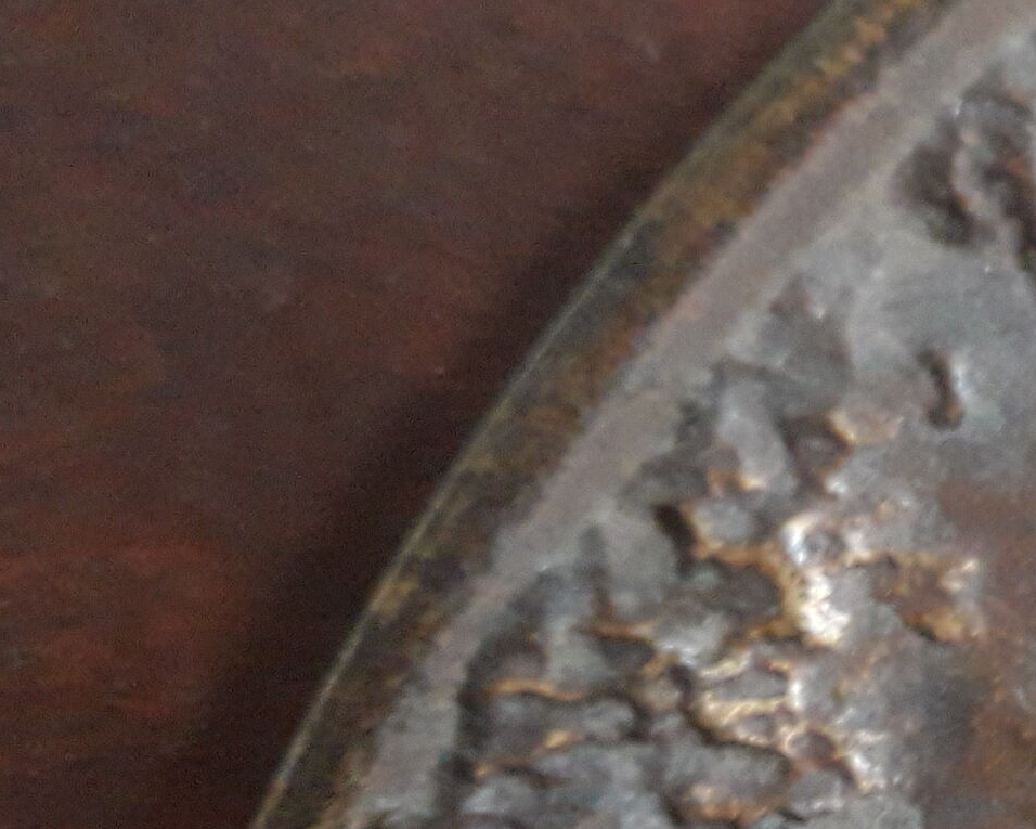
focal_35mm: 90
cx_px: 1718
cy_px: 944
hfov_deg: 18.0
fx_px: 2760
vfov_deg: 16.5
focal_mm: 3.6
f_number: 1.9
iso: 320
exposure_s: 1/25
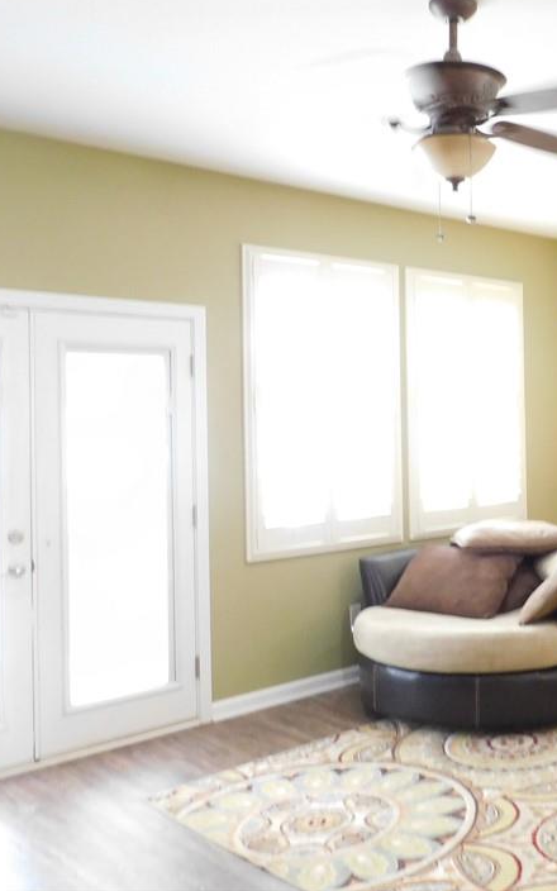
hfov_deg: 32.2
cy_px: 408
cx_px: 533
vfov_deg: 52.7
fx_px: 899
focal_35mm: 37
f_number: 3.3
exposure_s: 1/20
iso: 400
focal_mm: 4.3
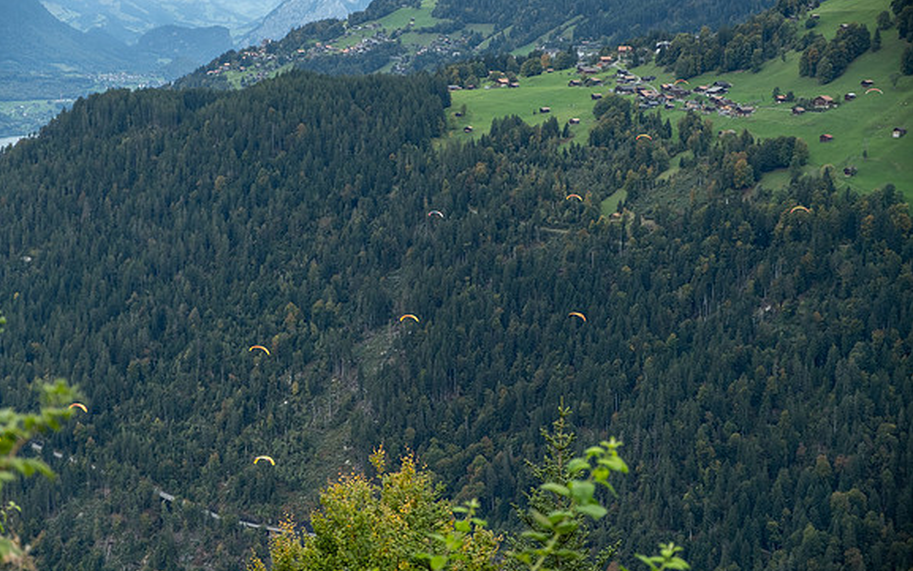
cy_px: 292
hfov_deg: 24.4
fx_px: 2116
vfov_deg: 15.4
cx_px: 456
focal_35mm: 85
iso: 320
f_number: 3.6
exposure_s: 1/180
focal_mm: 55
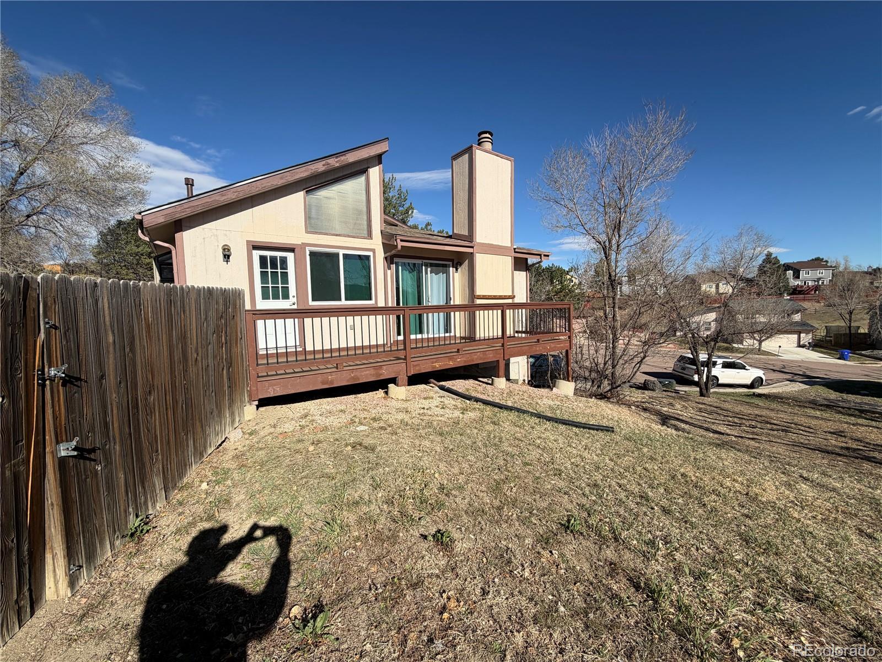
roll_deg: +1.6
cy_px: 331
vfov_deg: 85.7
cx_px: 441
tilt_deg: -3.9
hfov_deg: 102.1
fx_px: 357
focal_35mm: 14
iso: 20
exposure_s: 1/928
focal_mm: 2.22
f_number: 2.2
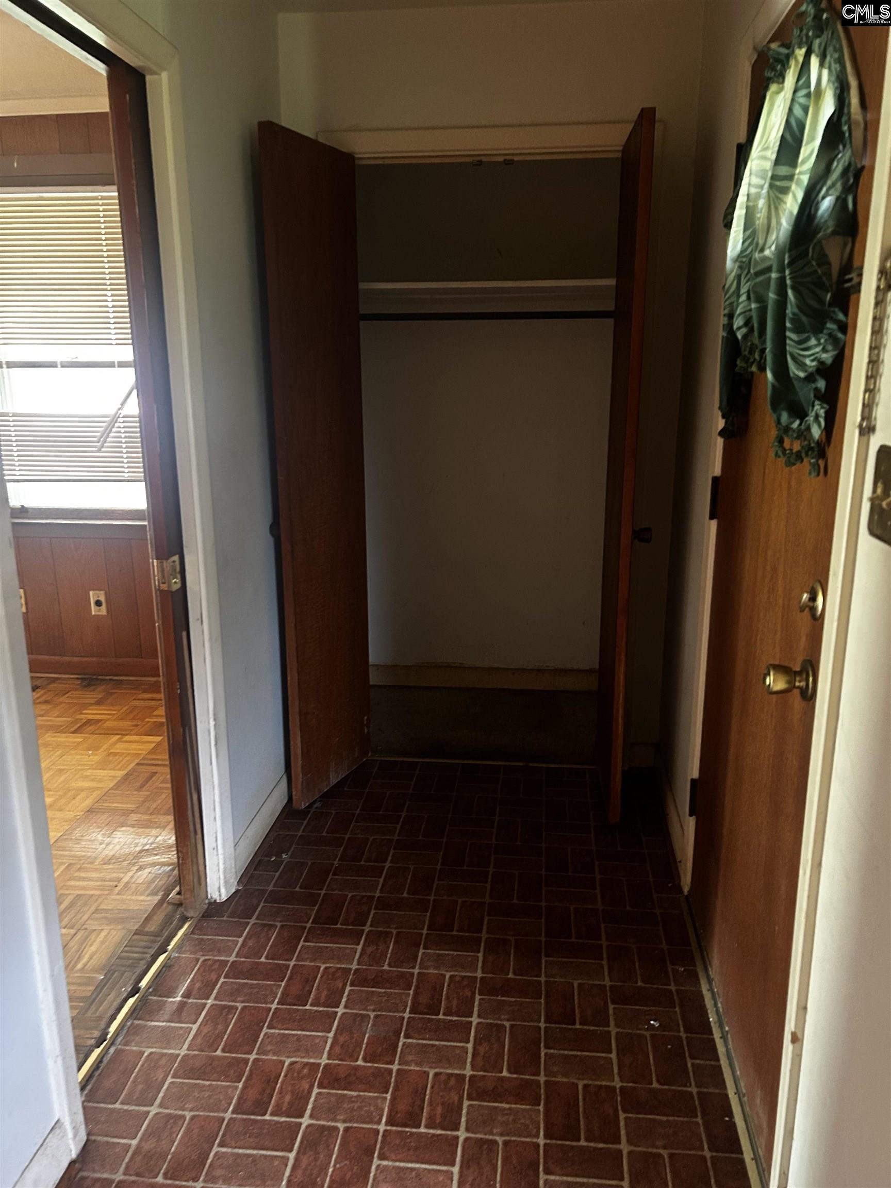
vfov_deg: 67.3
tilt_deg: -13.9
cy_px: 594
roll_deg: +0.4
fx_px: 892
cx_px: 446
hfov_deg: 53.1
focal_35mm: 26
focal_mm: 5.7
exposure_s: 1/30
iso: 640
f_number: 1.5
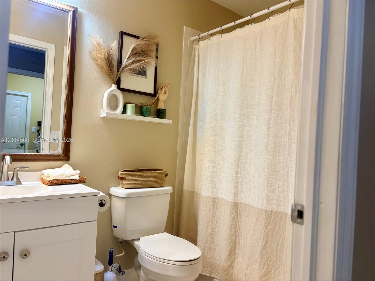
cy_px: 140
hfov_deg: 67.3
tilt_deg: +0.4
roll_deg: -3.2
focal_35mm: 26
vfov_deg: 53.1
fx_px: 282
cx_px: 188
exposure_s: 1/60
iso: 80
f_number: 1.6
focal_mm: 5.96
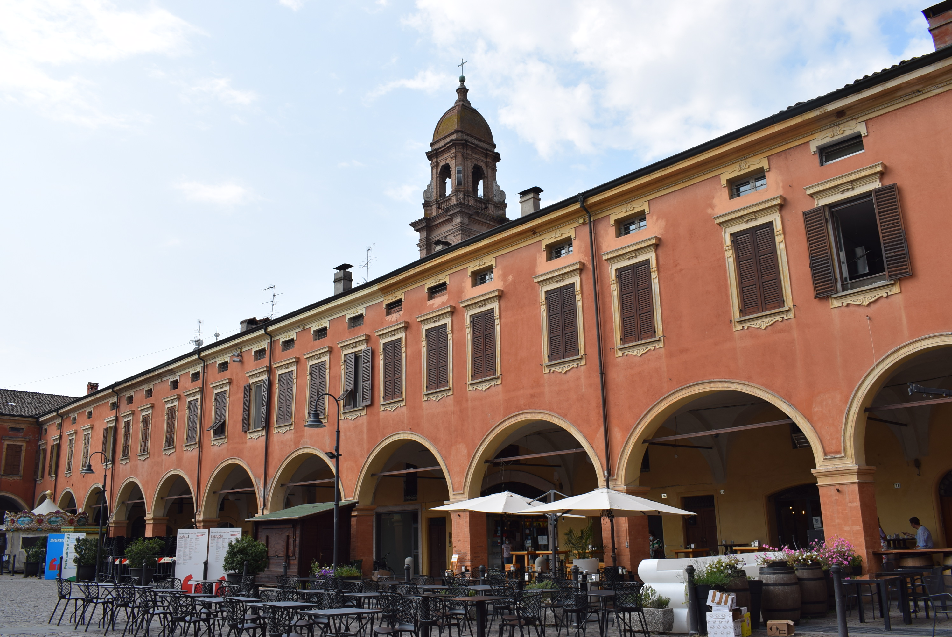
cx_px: 476
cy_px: 318
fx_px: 794
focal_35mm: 30
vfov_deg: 43.7
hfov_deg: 61.9
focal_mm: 20
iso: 100
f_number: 10
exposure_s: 1/200
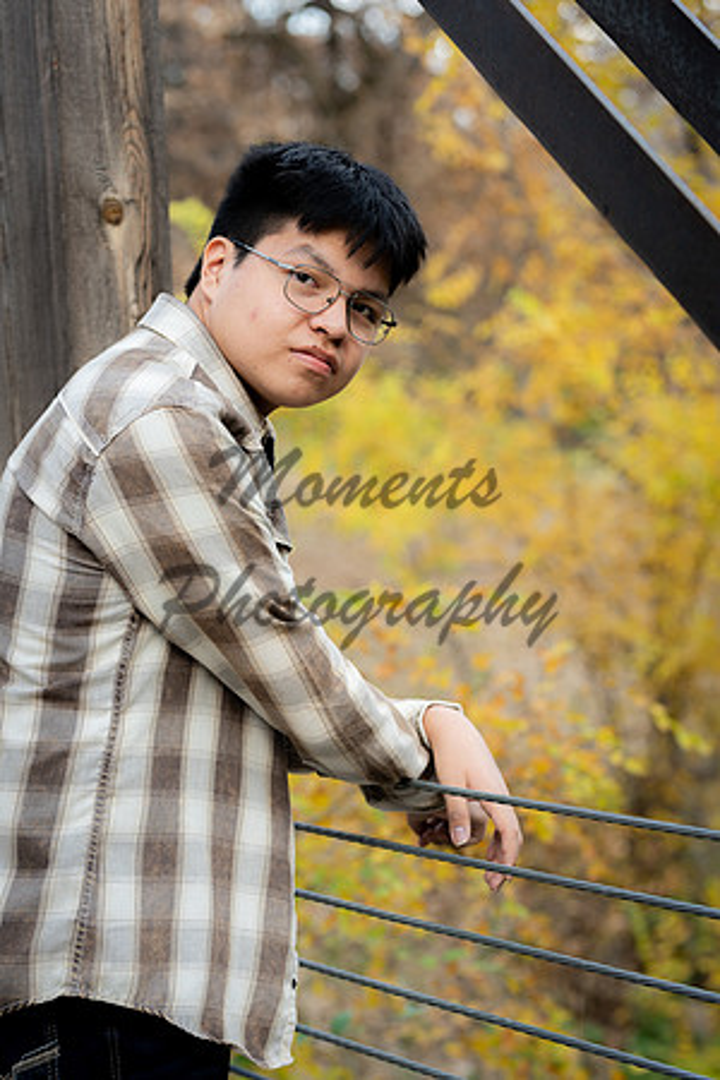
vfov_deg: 23.9
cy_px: 540
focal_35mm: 85
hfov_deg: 16.1
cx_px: 360
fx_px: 2550
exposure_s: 1/125
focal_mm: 85
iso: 200
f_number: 3.5
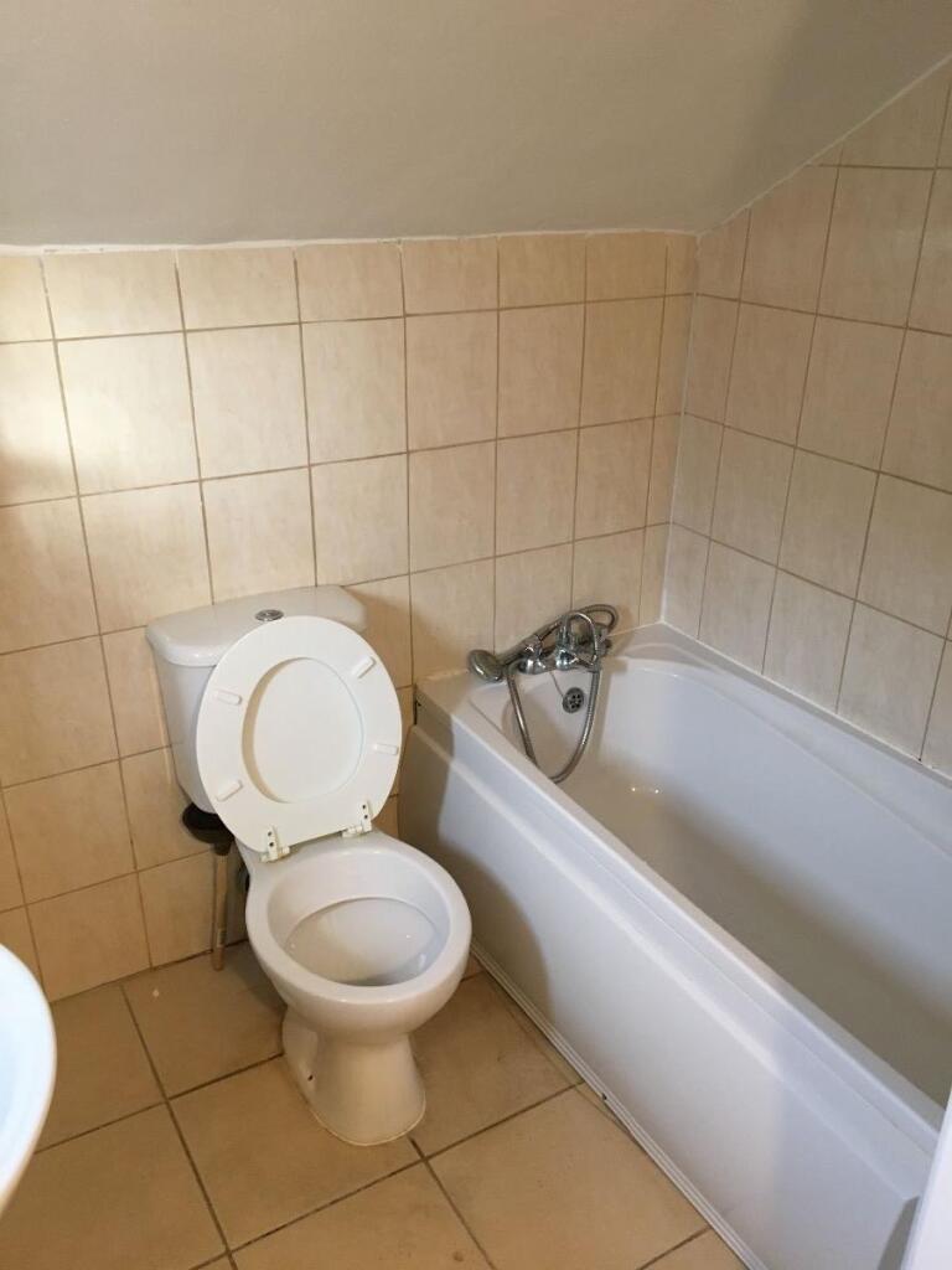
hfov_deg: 48.2
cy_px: 635
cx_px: 476
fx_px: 1063
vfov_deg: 61.7
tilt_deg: -23.6
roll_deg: -1.2
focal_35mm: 29
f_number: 2.2
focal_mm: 4.15
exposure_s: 1/33
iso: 160
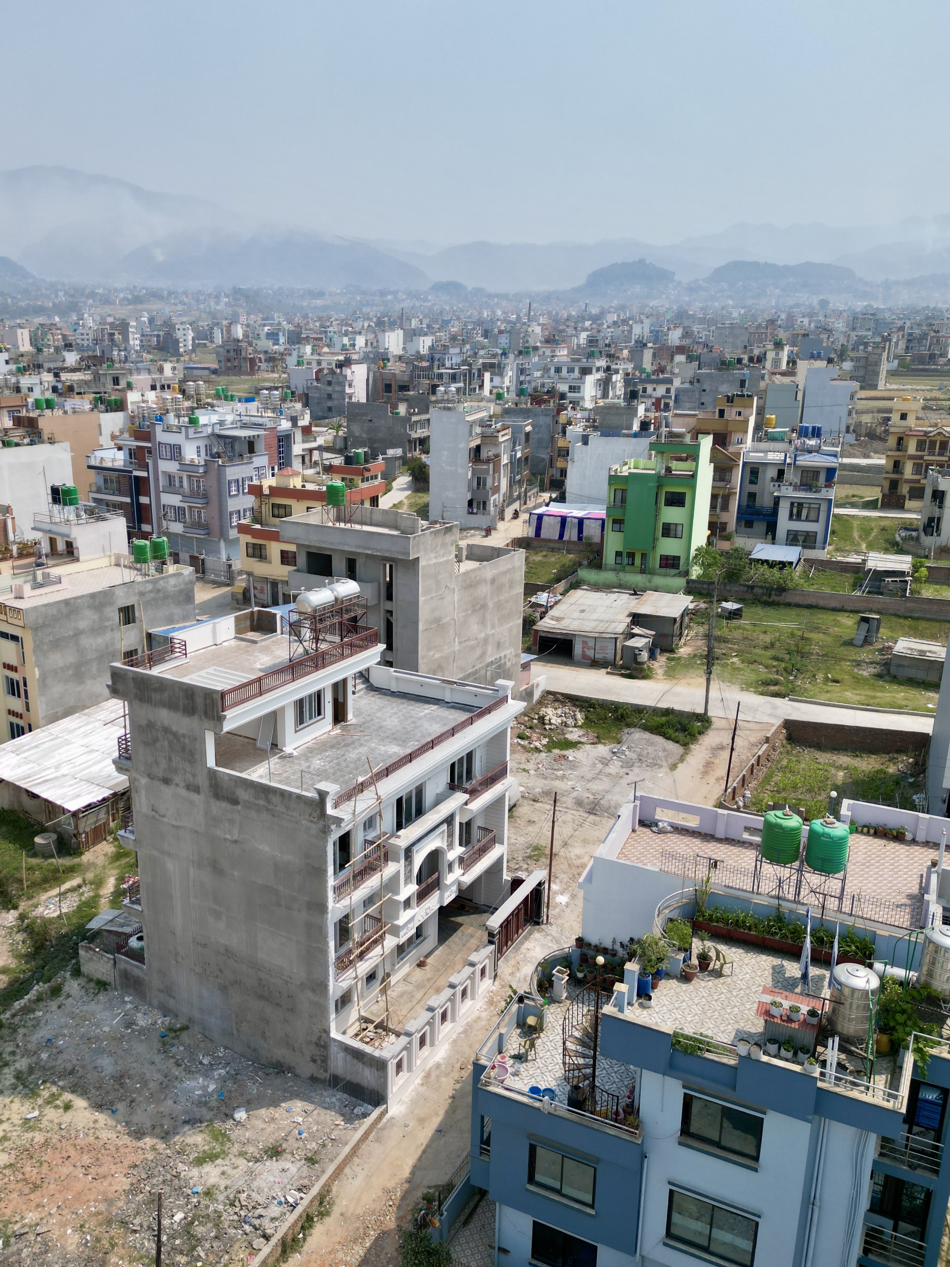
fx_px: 1061
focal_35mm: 29
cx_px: 396
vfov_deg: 61.7
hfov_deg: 48.0
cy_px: 645
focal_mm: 6.72
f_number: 1.7
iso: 110
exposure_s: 1/3200
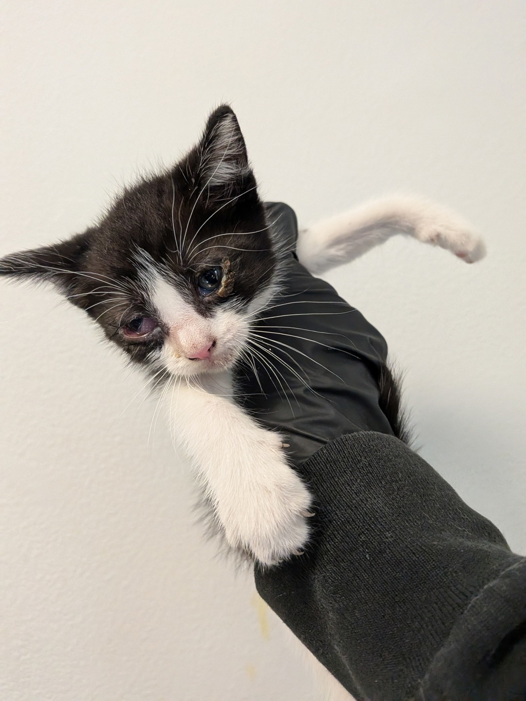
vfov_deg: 71.6
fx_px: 486
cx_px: 263
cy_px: 350
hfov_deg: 56.8
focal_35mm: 24
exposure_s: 1/342
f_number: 1.7
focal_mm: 4.53
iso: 2089
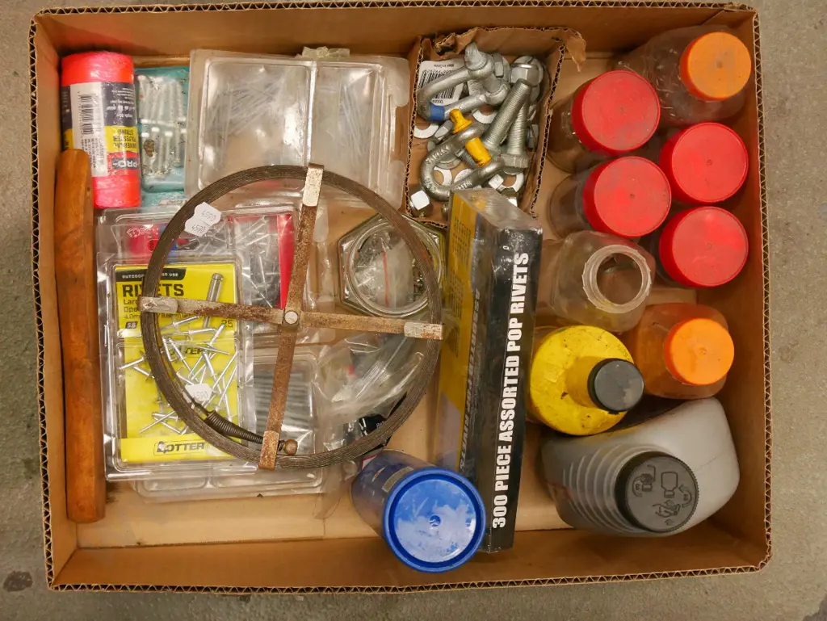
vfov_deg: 22.9
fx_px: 1530
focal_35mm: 64
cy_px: 310
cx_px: 414
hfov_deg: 30.3
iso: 3200
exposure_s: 1/50
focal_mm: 32
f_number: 5.6
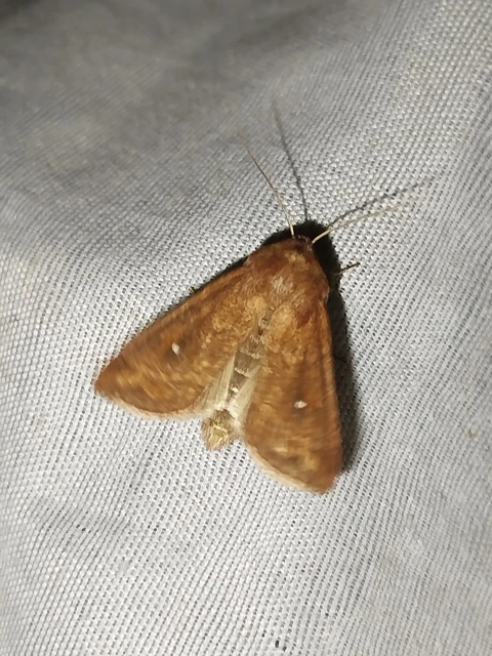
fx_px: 1402
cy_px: 328
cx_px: 246
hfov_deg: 19.9
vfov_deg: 26.3
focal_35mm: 74
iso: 100
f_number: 1.7
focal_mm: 5.31
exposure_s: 1/50
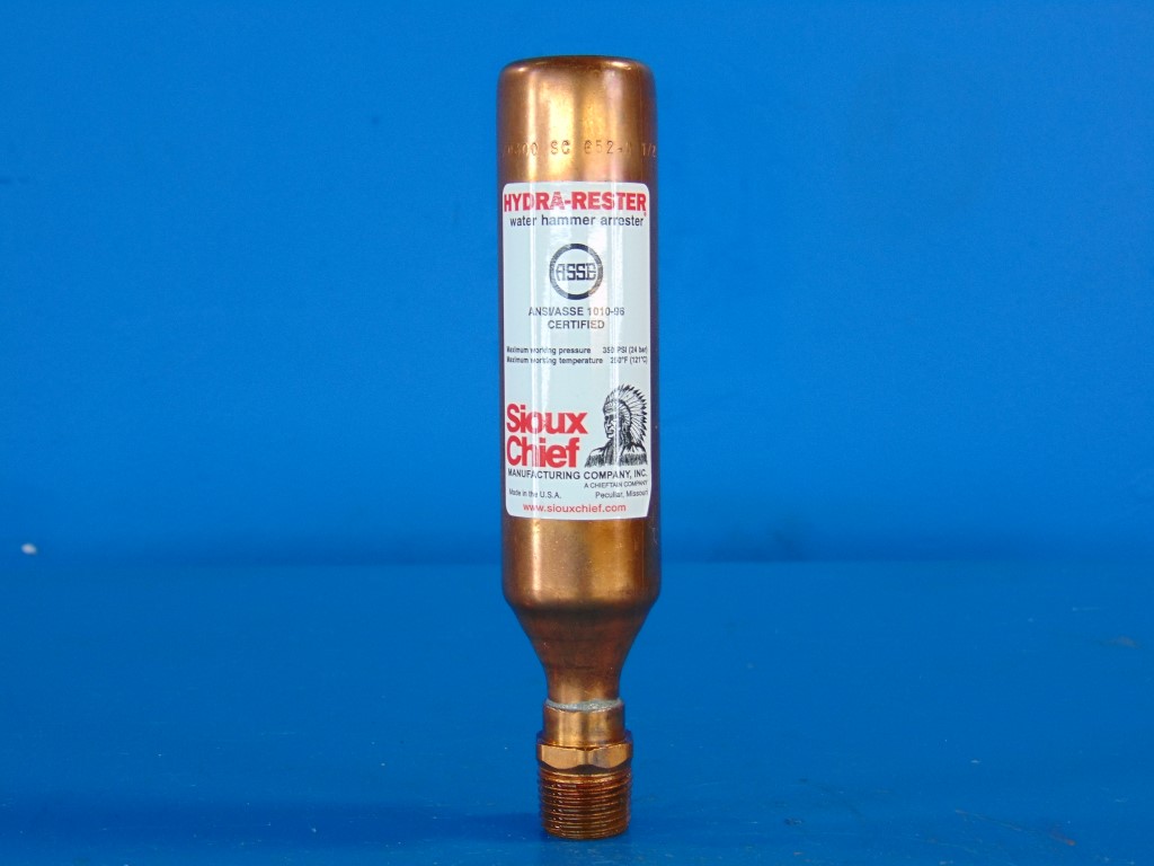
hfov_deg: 32.2
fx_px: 2000
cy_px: 433
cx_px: 577
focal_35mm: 60
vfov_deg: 24.4
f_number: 3.6
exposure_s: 1/30
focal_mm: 10.8
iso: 80
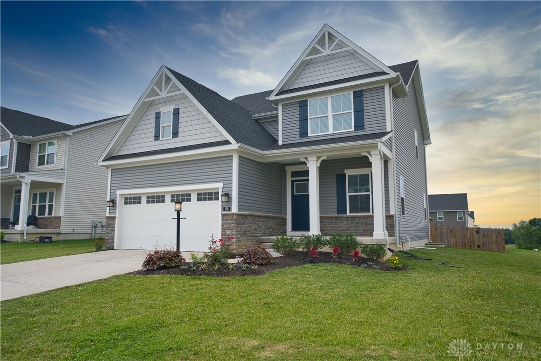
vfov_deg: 51.3
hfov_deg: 71.5
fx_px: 376
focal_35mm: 25
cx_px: 270
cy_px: 180
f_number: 9
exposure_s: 1/250
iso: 200
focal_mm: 25
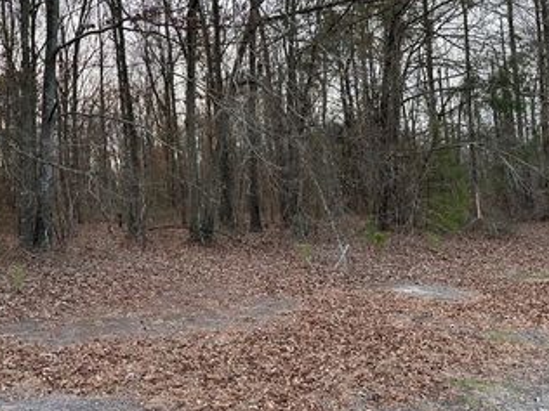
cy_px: 143
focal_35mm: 38
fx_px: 603
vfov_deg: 37.4
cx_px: 162
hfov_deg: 47.7
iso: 80
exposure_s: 1/339
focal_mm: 6.86
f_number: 1.78
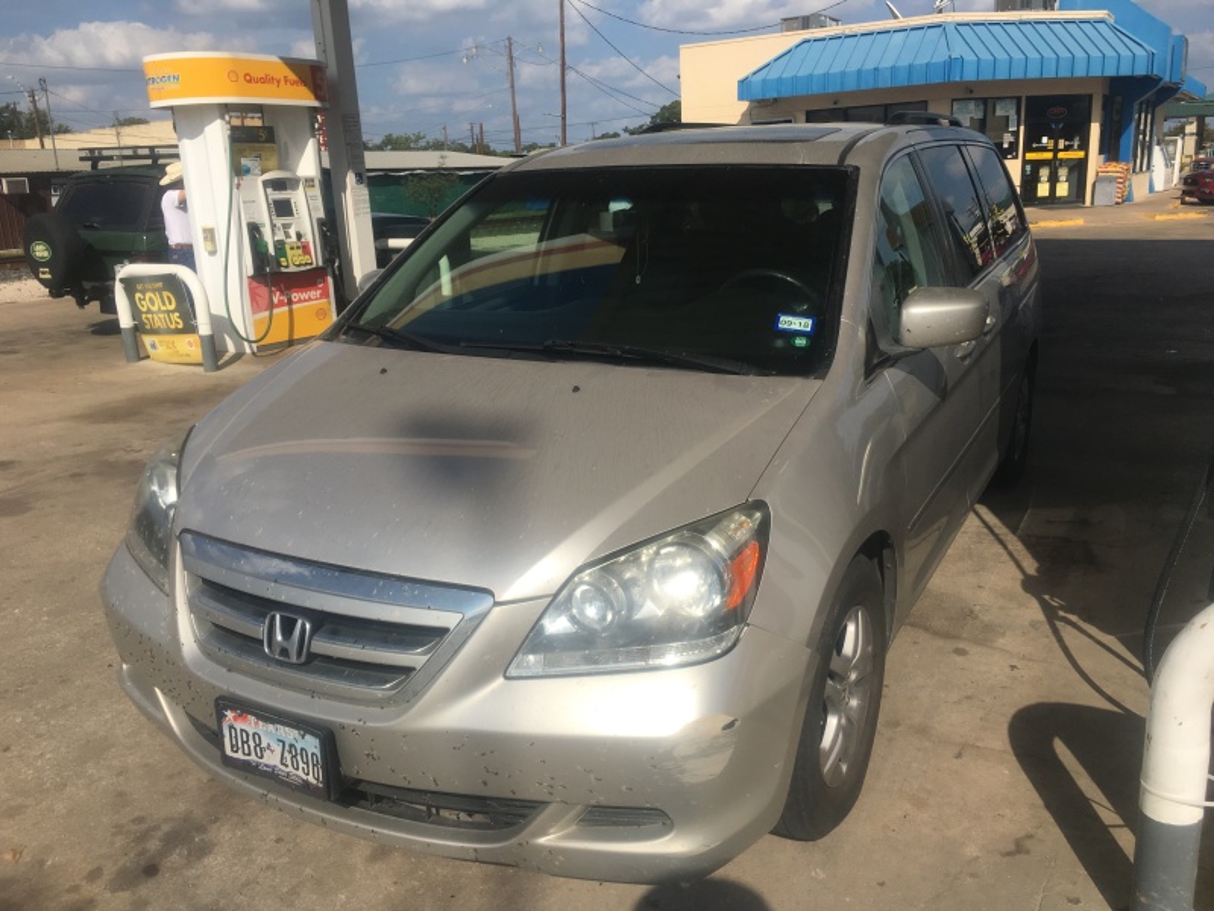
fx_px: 1017
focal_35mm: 29
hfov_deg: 61.7
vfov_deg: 48.2
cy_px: 456
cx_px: 607
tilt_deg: -14.9
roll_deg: +3.4
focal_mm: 4.15
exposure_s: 1/2747
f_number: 2.2
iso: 25
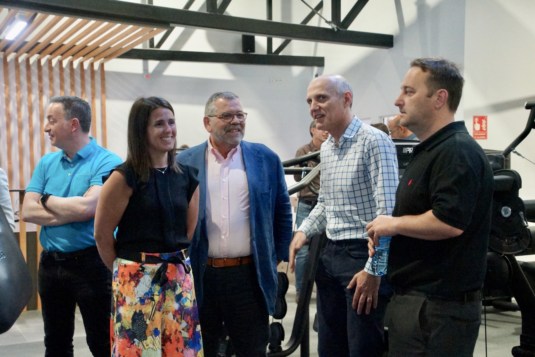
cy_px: 178
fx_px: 773
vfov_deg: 26.0
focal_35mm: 52
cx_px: 268
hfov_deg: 38.2
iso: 6400
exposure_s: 1/160
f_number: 4.5
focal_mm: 35
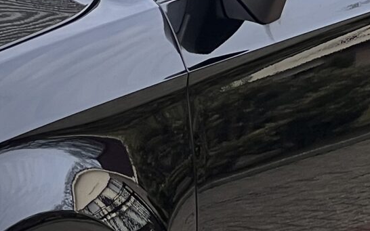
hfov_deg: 5.5
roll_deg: +1.3
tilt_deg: -5.0
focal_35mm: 383
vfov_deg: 3.4
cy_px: 166
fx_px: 3861
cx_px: 85
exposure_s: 1/99
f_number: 2.8
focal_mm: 9
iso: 40
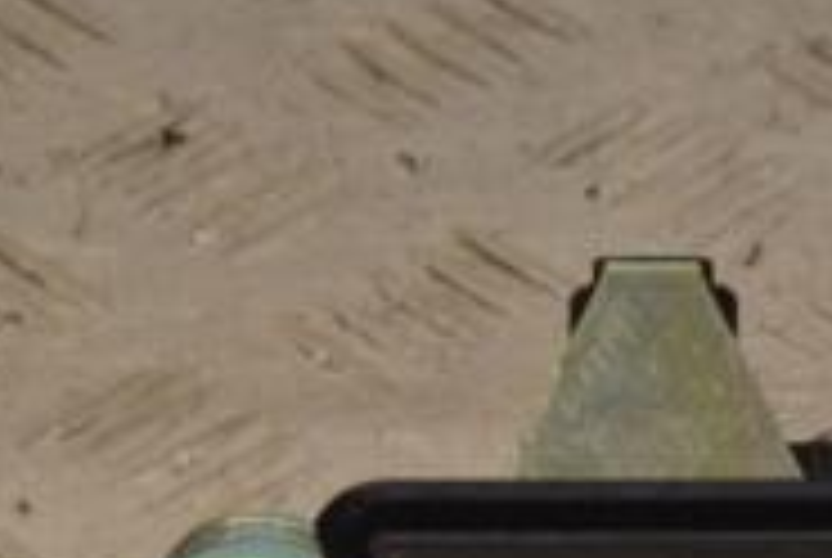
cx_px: 962
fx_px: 7870
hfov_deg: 6.0
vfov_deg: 4.1
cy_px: 590
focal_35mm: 340
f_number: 8
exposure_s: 1/200
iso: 800
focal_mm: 70
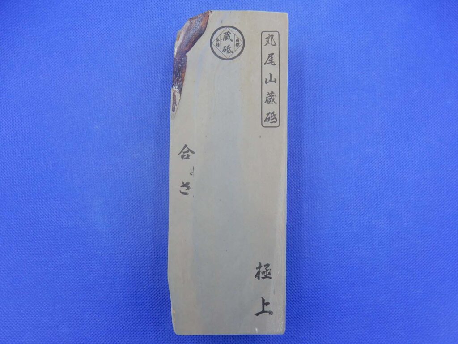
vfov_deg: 54.9
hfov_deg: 69.4
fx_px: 331
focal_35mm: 25
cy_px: 172
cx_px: 229
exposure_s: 1/60
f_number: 3.7
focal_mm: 4.5
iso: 125
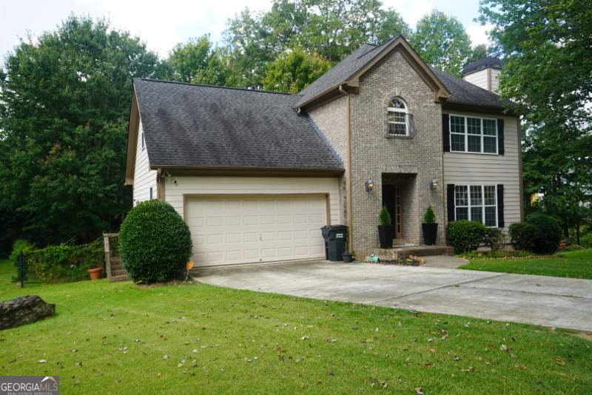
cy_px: 198
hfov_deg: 64.5
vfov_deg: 45.7
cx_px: 296
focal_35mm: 28
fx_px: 469
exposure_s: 1/100
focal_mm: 19
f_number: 5.6
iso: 100
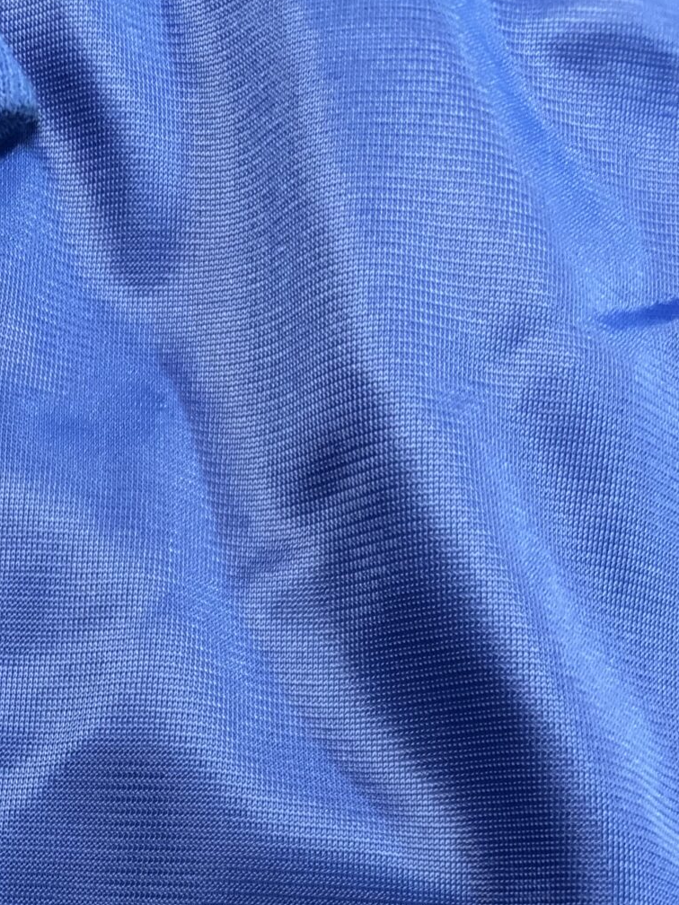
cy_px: 1138
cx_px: -133
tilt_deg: -85.5
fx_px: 1726
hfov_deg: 20.8
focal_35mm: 66
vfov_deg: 25.7
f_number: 1.6
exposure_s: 1/25
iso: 500
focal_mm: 5.96
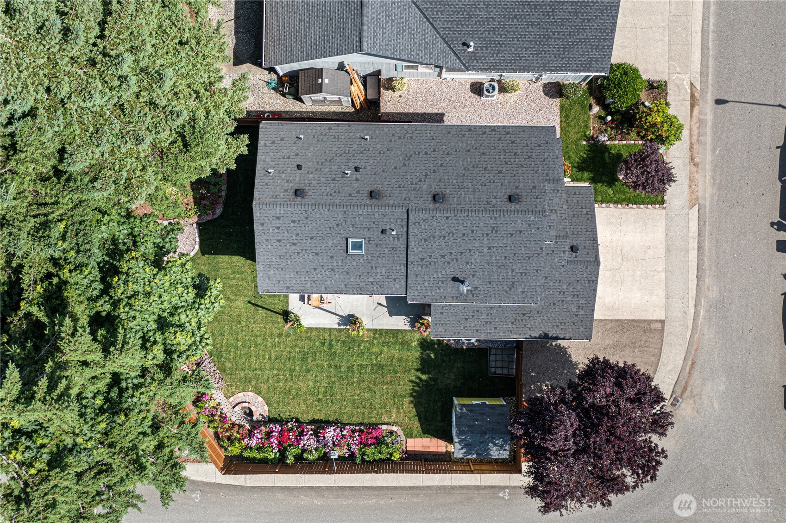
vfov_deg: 46.4
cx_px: 393
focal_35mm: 28
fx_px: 611
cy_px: 262
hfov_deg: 65.5
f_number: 2.8
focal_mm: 10.26
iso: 100
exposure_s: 1/80
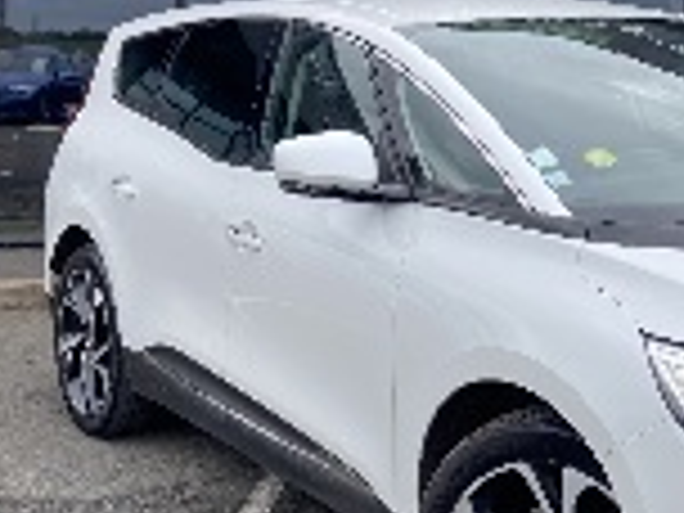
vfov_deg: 20.5
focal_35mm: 71
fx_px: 1403
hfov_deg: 26.9
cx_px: 544
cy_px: 117
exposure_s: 1/738
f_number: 1.8
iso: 32
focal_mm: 4.25
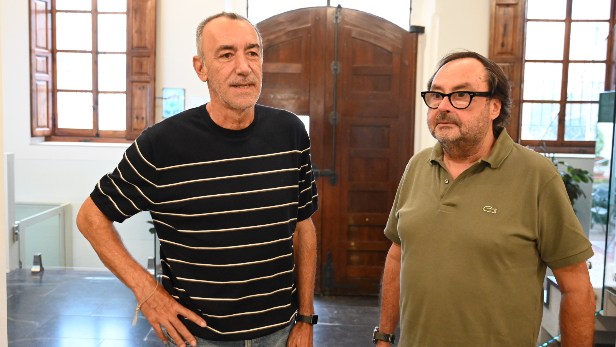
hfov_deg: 54.6
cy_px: 168
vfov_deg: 32.4
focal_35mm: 37
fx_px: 597
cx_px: 306
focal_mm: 34.5
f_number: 4
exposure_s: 1/160
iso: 6400
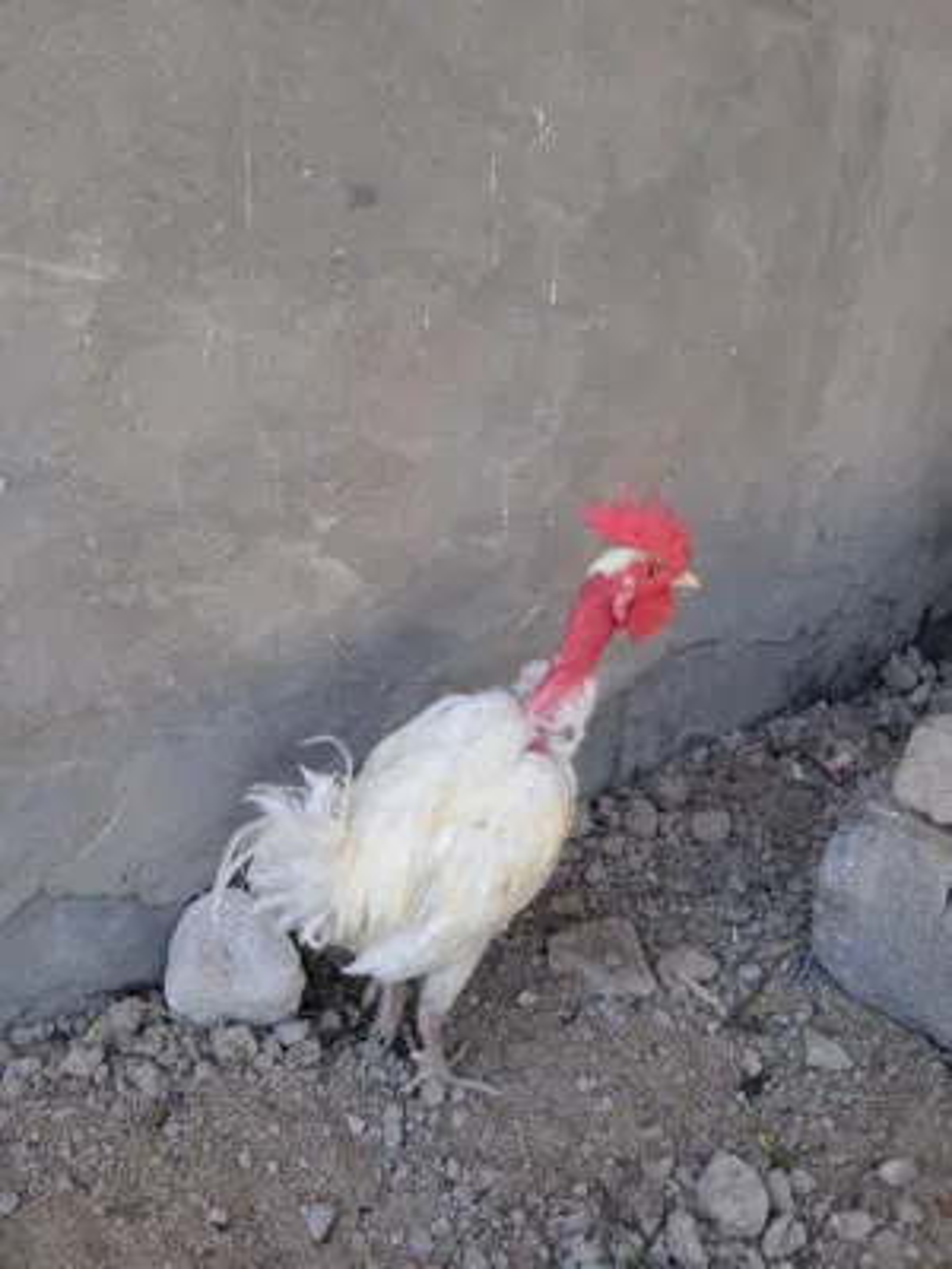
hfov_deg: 49.7
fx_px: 1027
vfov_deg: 63.4
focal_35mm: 28
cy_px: 634
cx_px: 476
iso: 177
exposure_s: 1/100
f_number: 2.2
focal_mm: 3.43
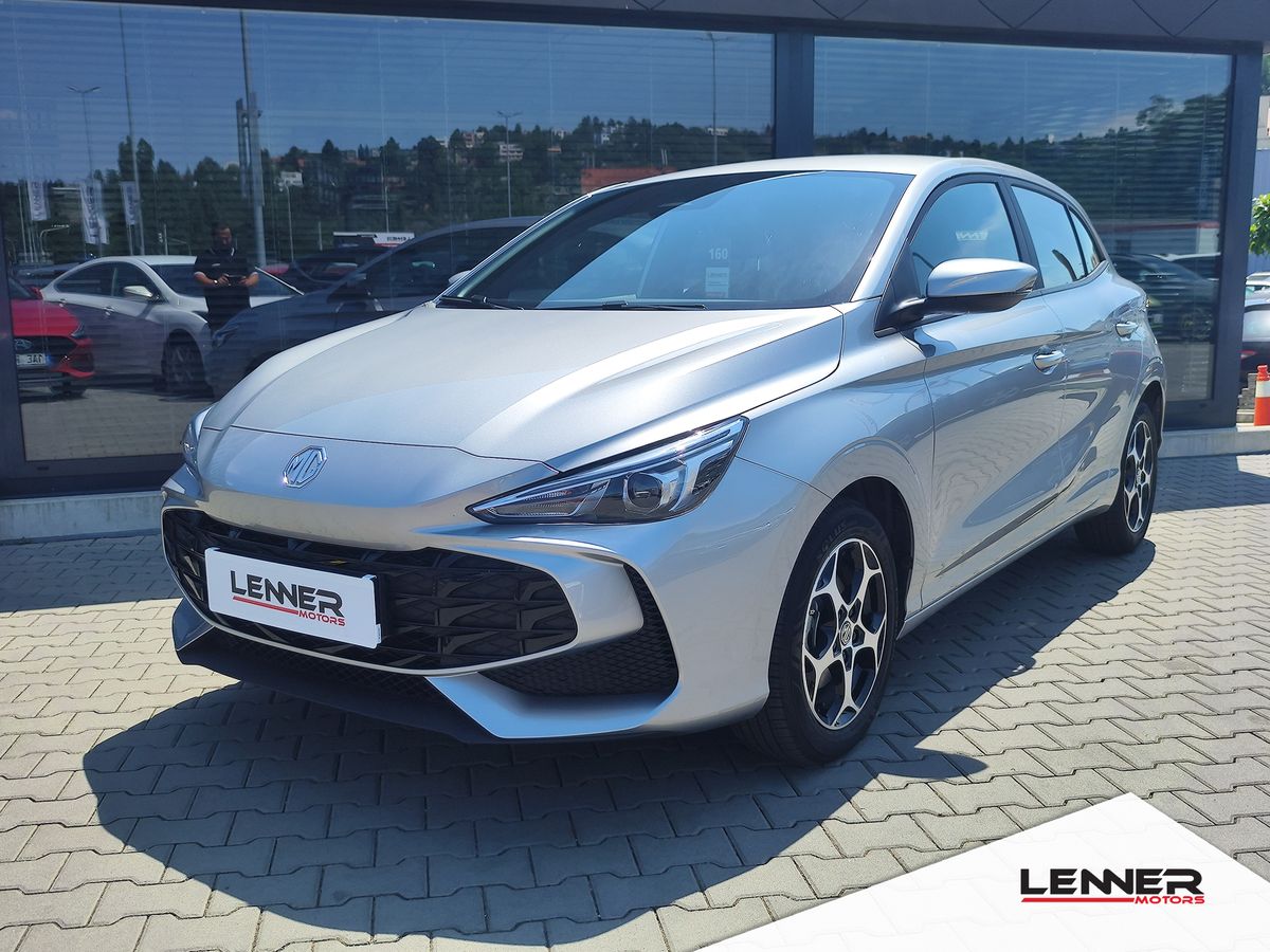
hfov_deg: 73.9
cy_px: 476
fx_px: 844
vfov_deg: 58.9
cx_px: 635
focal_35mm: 23
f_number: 1.69
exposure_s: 1/1173
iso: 50
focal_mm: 7.01
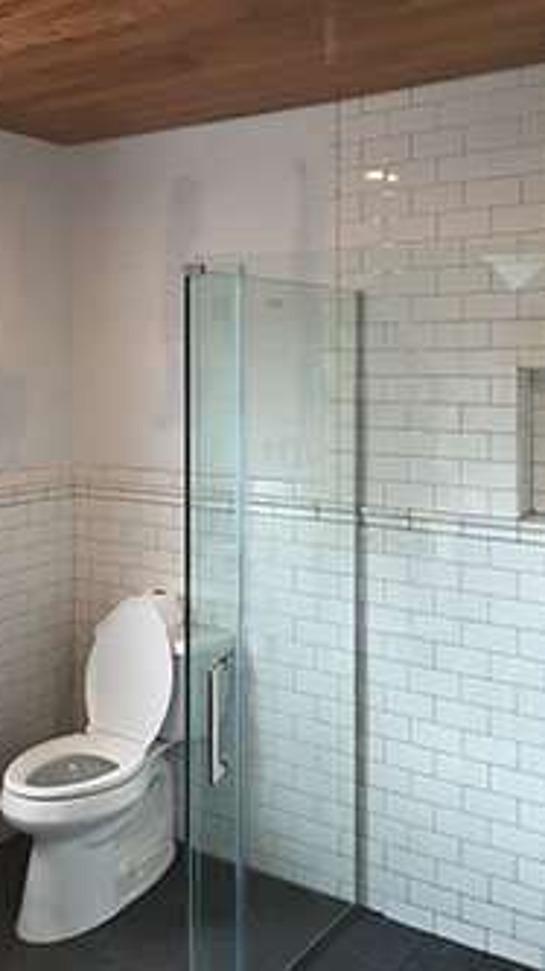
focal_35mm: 38
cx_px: 184
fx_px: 977
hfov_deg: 30.9
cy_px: 391
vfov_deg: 52.5
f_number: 2.2
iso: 32
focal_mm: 4.15
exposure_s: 1/30
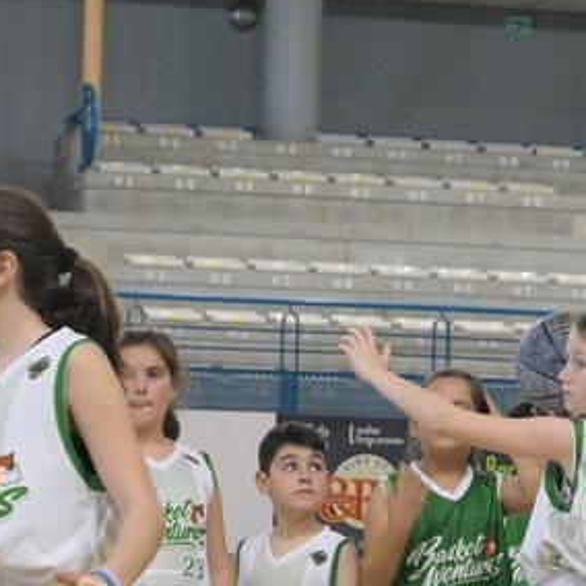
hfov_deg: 9.1
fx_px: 3696
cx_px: 388
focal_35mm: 193
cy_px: 437
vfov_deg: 9.1
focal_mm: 26.4
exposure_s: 1/125
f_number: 2.8
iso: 800
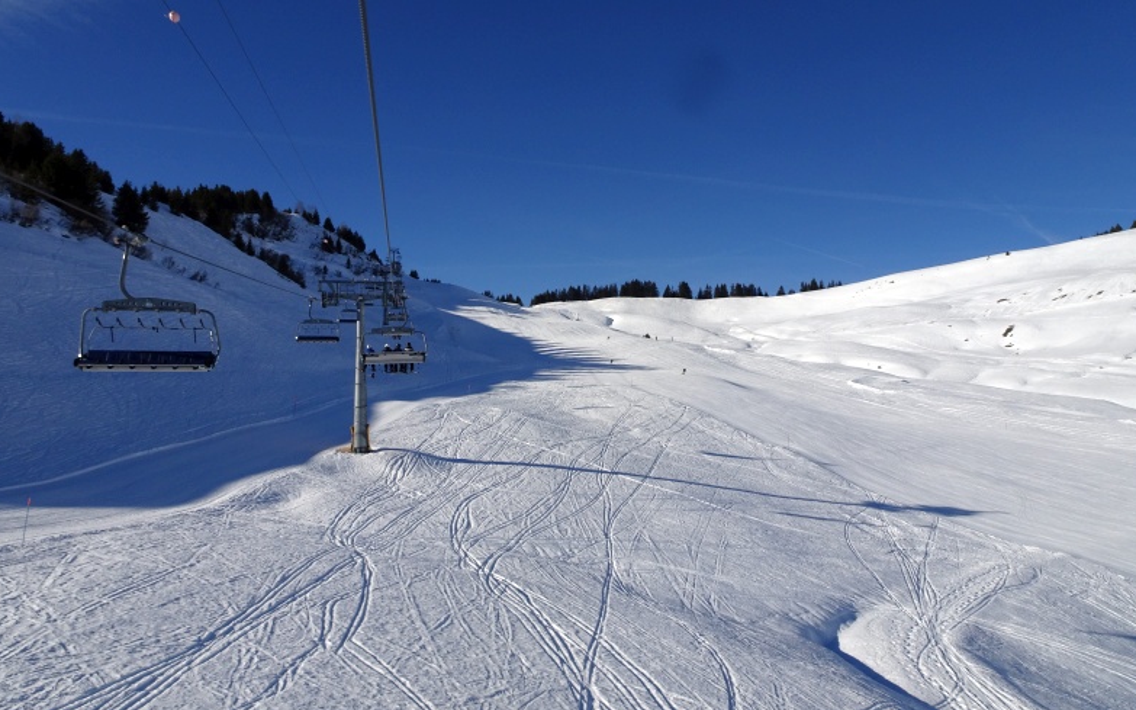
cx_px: 576
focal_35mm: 26
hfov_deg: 70.4
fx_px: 805
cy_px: 343
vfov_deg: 47.6
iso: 80
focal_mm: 4.1
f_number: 3.5
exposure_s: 1/2000
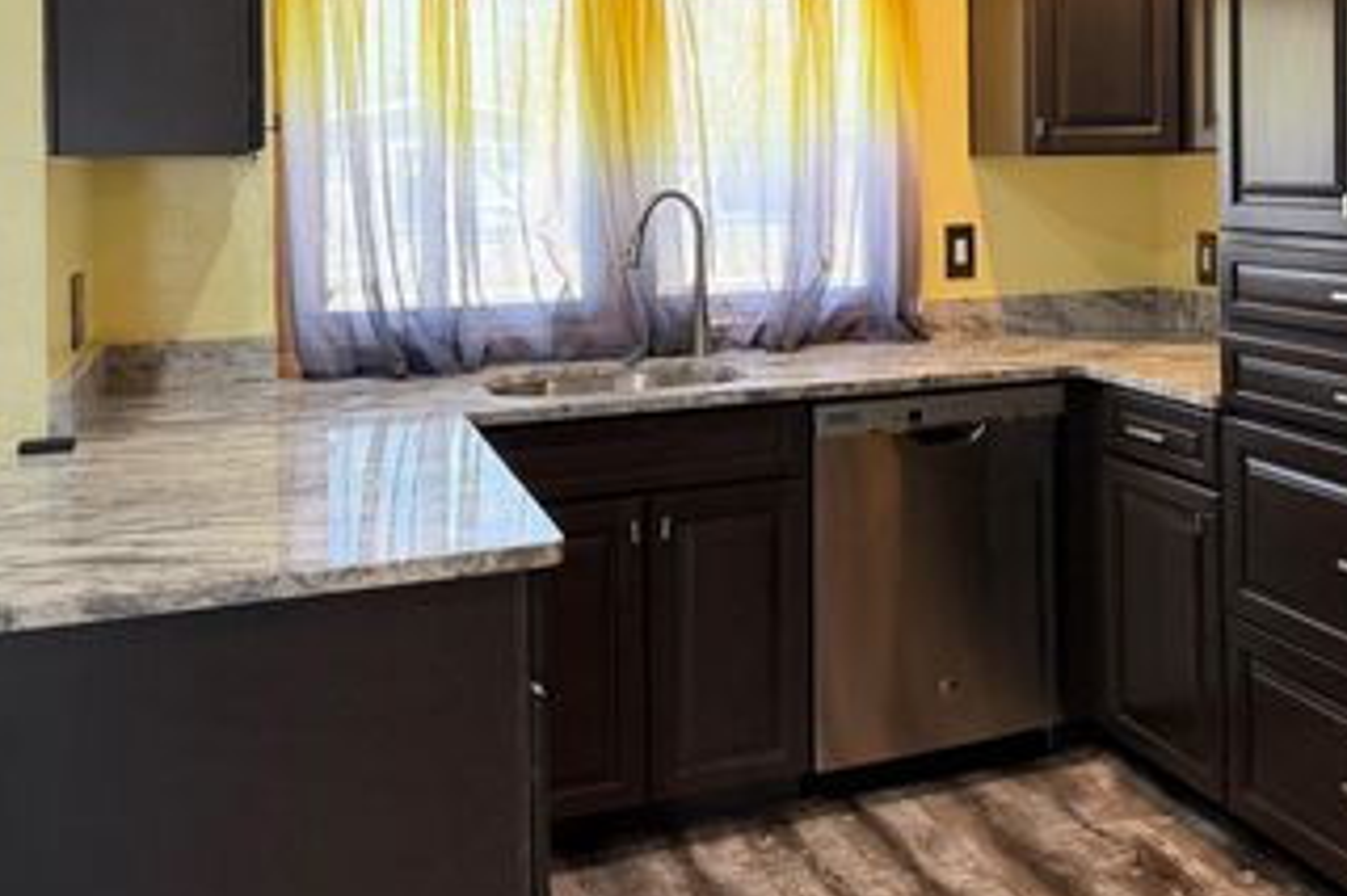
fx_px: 1458
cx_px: 977
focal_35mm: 39
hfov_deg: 48.1
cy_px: 158
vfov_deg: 33.0
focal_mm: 6.76
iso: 320
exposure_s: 1/120
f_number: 1.78
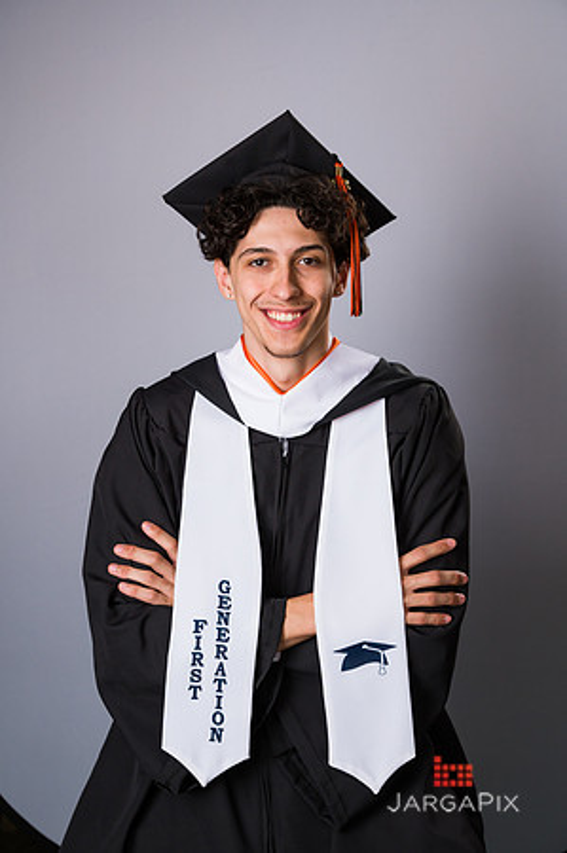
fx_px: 2036
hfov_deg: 15.9
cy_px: 426
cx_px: 284
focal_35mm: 86
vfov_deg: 23.7
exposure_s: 1/200
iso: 800
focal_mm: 86
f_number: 8
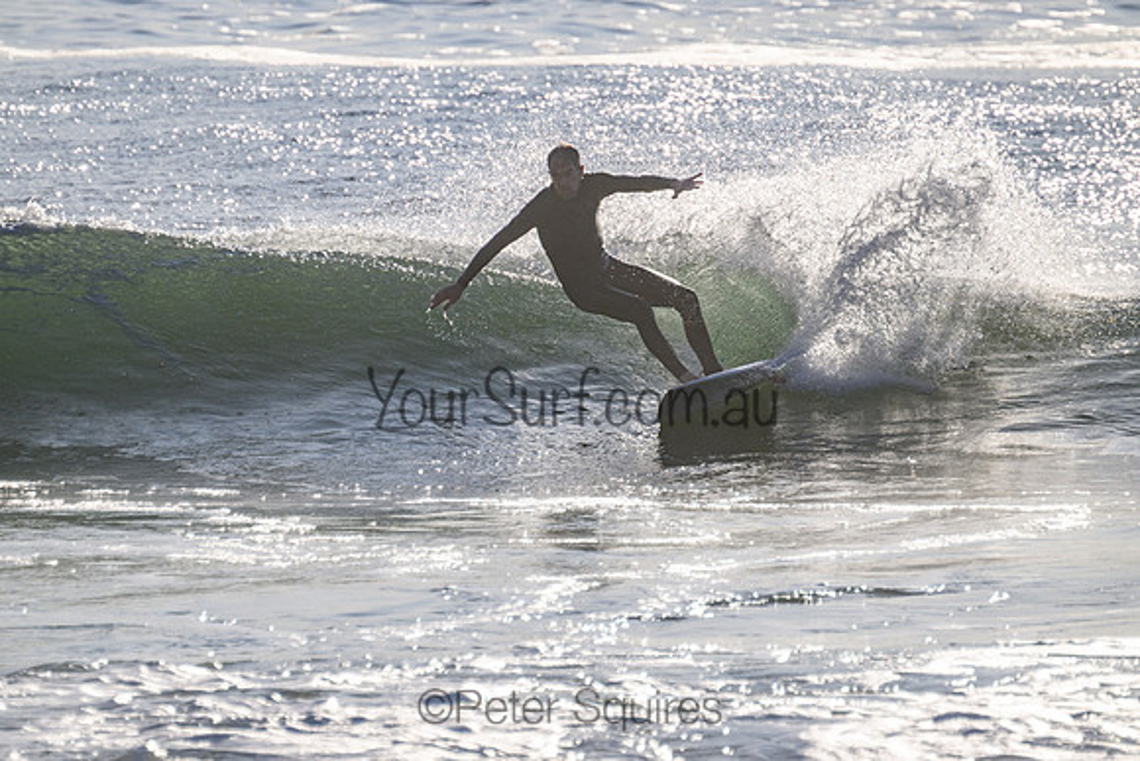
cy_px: 380
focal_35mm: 640
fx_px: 20270
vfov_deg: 2.1
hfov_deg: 3.2
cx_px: 570
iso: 500
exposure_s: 1/2000
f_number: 11
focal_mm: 640
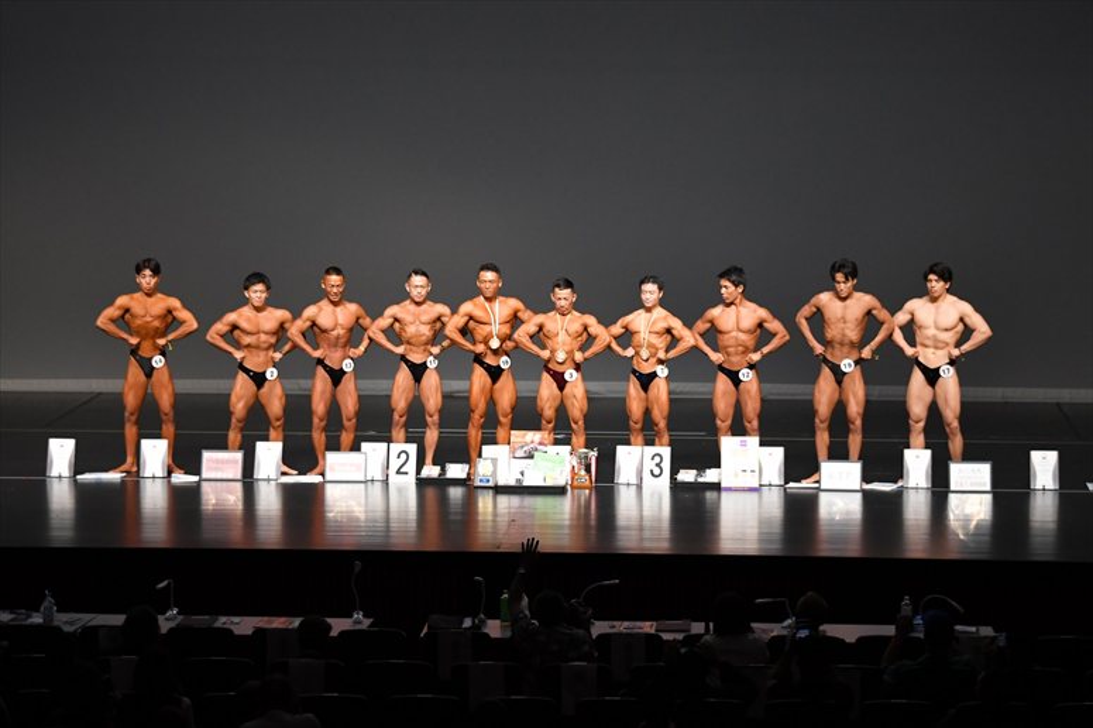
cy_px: 364
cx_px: 546
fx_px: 3277
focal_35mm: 108
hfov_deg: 18.9
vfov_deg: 12.7
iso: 2500
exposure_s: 1/400
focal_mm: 72
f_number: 5.6
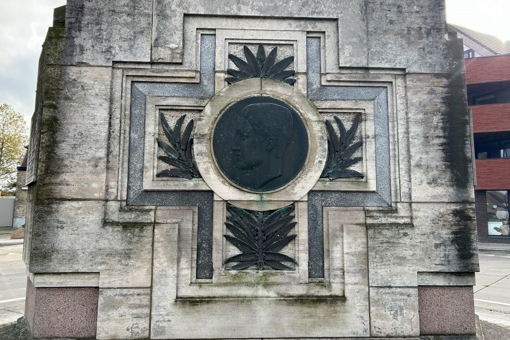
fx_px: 397
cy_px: 164
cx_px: 255
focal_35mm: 28
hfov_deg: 65.5
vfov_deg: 46.4
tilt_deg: +5.2
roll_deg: +0.0
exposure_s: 1/748
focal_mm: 5.7
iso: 50
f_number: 1.5
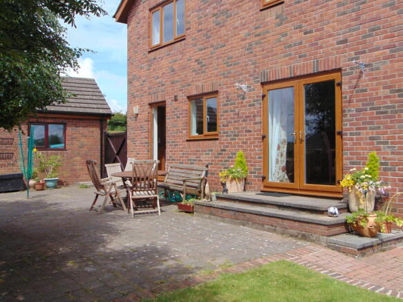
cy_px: 151
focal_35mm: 35
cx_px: 202
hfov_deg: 52.6
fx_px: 407
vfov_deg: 40.7
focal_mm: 6.3
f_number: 3.2
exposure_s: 1/800
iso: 80
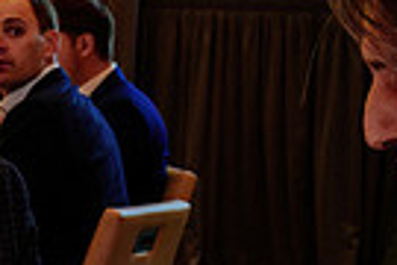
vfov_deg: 9.4
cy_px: 71
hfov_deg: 12.4
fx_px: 1610
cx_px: -399
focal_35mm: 146
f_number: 4
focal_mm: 31.5
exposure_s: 1/50
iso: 1000
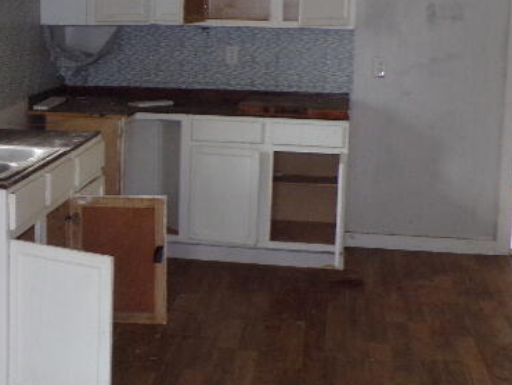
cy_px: 147
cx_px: 97
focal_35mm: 64
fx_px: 947
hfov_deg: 29.5
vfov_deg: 22.9
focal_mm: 6.6
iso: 277
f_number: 3.3
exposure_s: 1/34
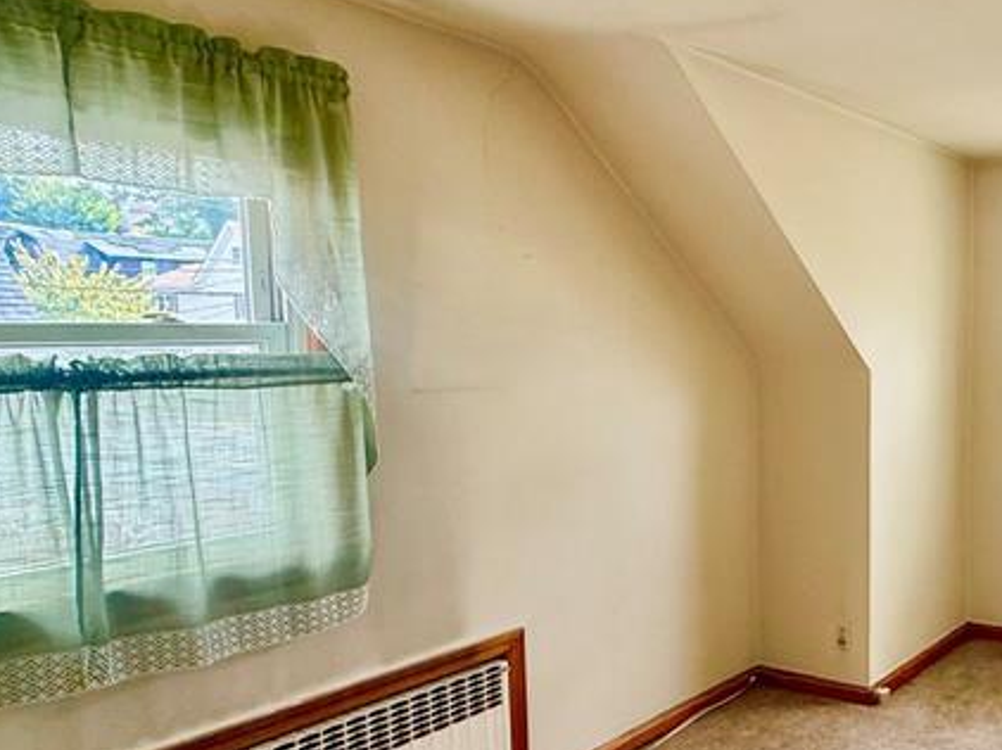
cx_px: 974
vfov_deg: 41.7
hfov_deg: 46.4
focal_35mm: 34
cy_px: 425
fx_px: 984
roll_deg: -0.1
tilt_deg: -5.1
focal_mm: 2.22
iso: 100
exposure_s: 1/100
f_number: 2.2
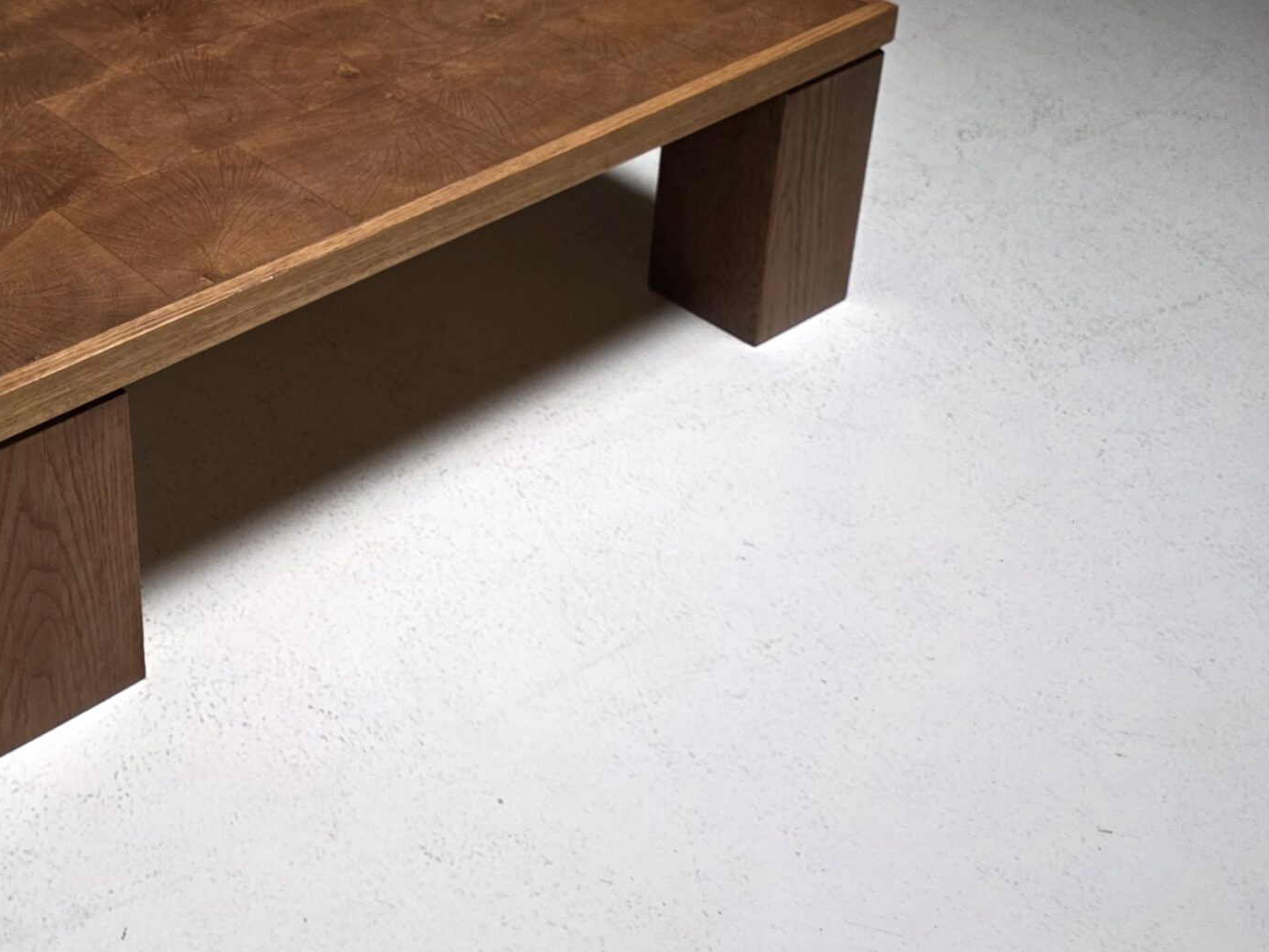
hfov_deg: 41.3
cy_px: 209
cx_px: 189
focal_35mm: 43
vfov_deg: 32.8
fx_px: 1576
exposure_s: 1/101
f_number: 1.7
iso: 250
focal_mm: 6.3
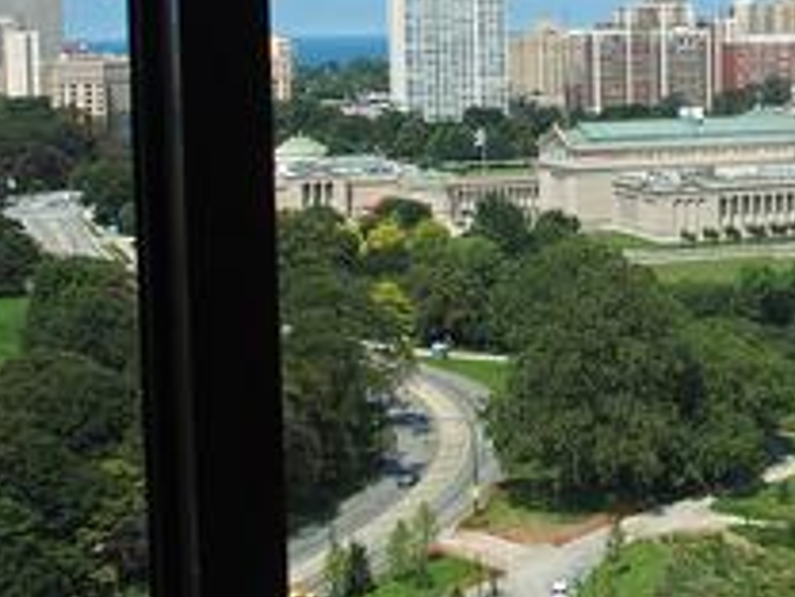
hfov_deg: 25.9
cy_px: 77
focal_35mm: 73
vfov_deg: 19.8
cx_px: 703
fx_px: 1677
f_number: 3.5
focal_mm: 8.1
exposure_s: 1/800
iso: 100
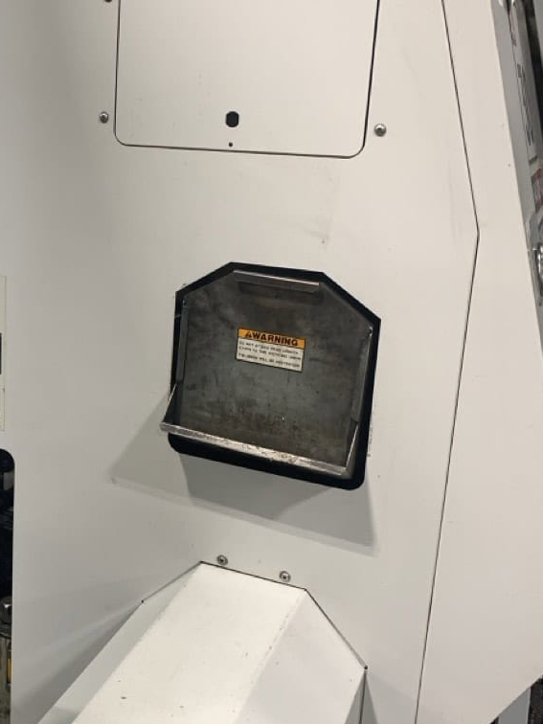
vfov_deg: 42.9
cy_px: 322
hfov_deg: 31.8
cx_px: 89
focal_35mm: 44
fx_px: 920
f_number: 1.8
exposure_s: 1/64
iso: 100
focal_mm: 4.2
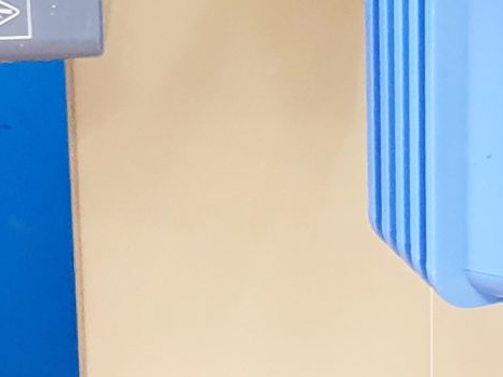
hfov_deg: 13.8
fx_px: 2078
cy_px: 103
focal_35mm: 143
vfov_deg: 10.4
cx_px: 283
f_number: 1.5
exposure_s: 1/50
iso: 320
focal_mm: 4.3
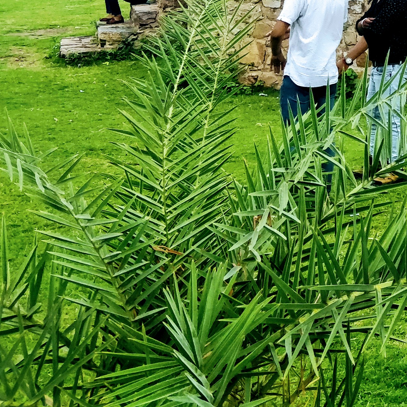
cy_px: -120
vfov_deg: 20.5
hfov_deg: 18.1
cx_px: 718
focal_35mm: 77
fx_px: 1024
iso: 250
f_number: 1.7
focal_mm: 4.1
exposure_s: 1/833
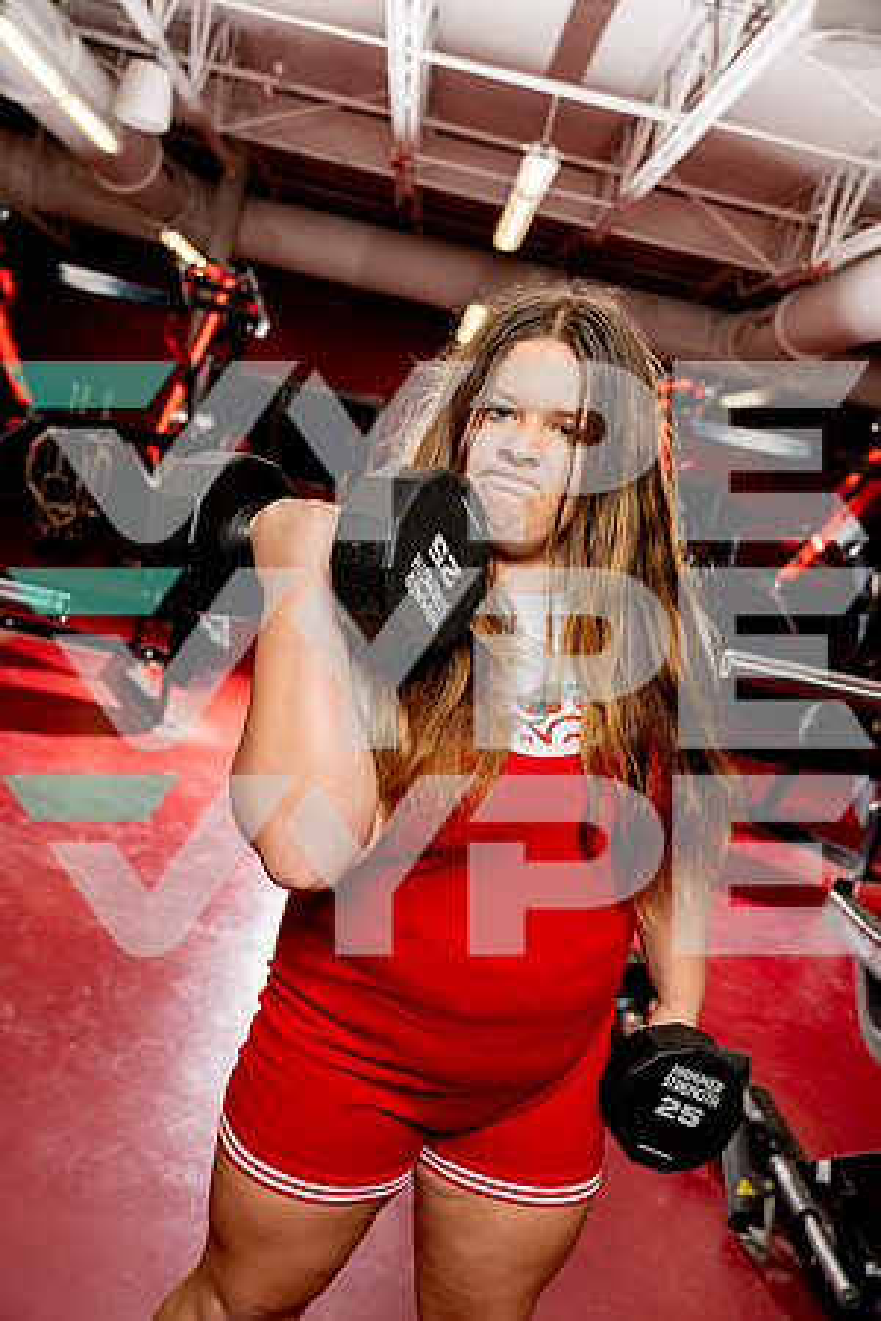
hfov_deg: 40.0
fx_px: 1211
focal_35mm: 33
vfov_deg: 57.2
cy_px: 660
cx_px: 440
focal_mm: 33
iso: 250
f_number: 4.5
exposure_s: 1/250
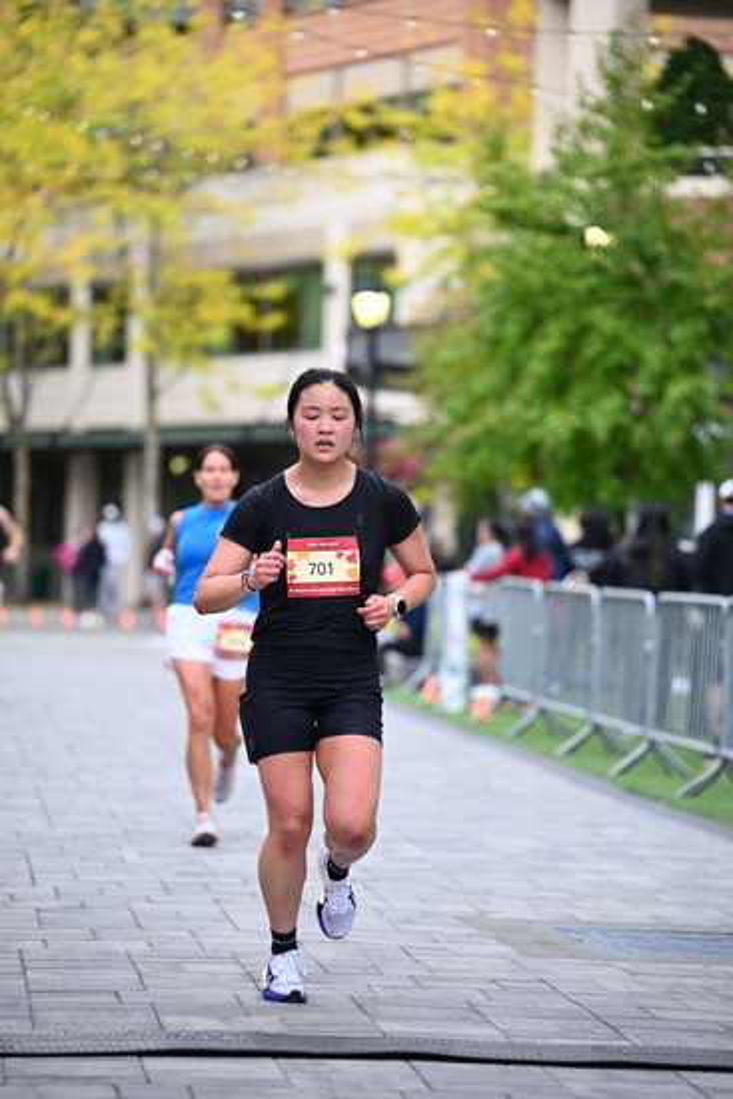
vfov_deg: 15.2
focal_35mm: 135
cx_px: 366
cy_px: 550
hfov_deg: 10.2
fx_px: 4120
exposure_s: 1/1600
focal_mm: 135
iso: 1000
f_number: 2.8
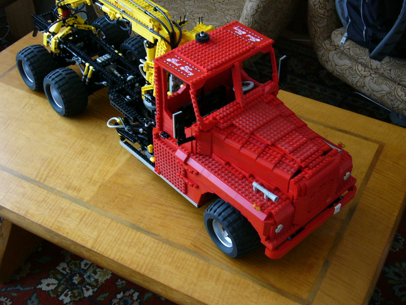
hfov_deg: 41.2
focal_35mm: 46
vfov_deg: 31.5
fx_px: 540
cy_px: 152
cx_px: 203
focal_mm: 7.6
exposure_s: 1/8
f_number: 3.2
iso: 200
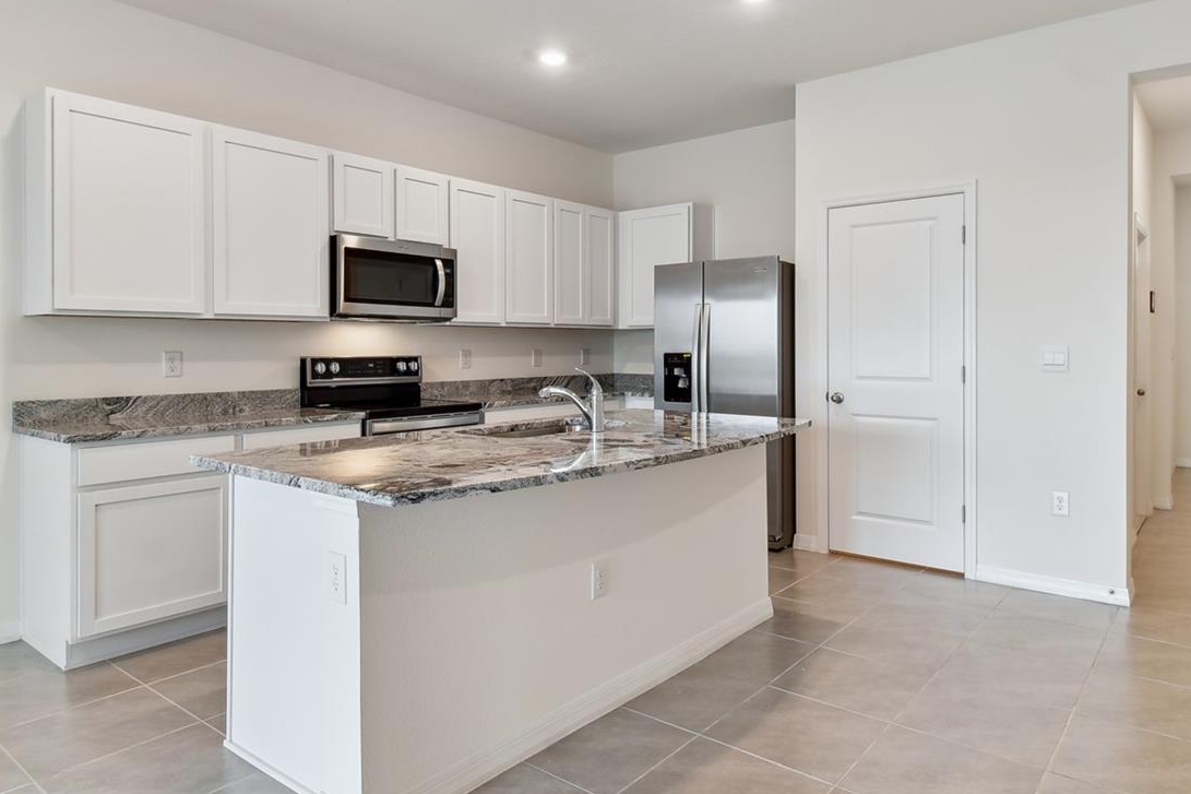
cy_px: 349
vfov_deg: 57.1
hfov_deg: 78.5
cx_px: 635
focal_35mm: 22
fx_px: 728
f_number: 7.1
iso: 100
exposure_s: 1/5
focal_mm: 10
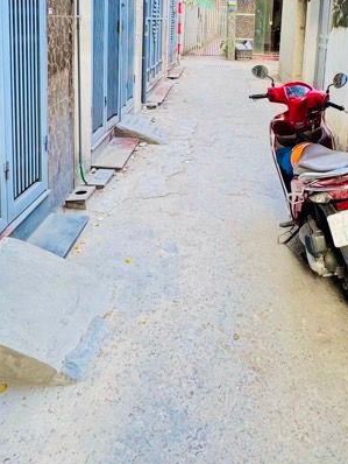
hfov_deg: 39.3
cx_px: 225
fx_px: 482
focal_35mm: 36
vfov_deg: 49.0
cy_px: 107
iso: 80
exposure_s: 1/99
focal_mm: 2.22
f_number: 2.2
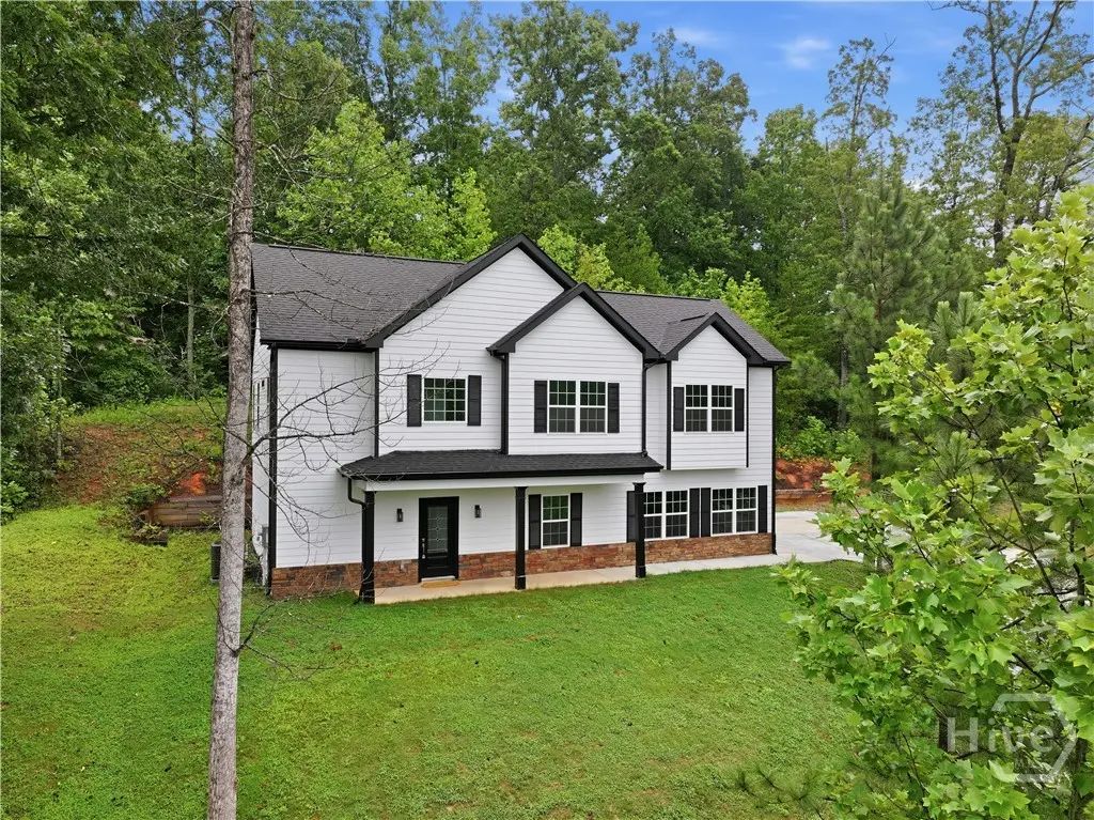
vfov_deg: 56.8
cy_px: 410
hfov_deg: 71.6
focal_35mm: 24
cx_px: 547
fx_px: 758
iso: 100
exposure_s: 1/80
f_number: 5
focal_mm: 12.3
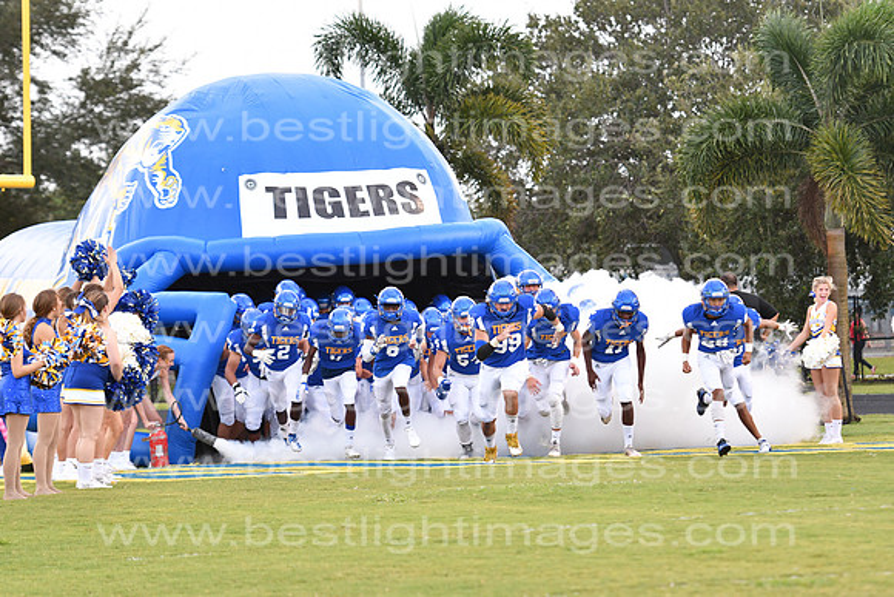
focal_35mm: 202
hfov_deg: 10.2
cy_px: 298
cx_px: 447
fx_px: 5030
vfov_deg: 6.8
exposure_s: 1/500
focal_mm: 135
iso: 800
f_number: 3.2
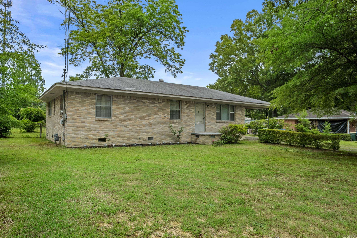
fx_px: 228
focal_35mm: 23
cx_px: 178
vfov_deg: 55.1
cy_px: 119
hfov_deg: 76.1
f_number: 8
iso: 400
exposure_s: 1/250
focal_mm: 15.1
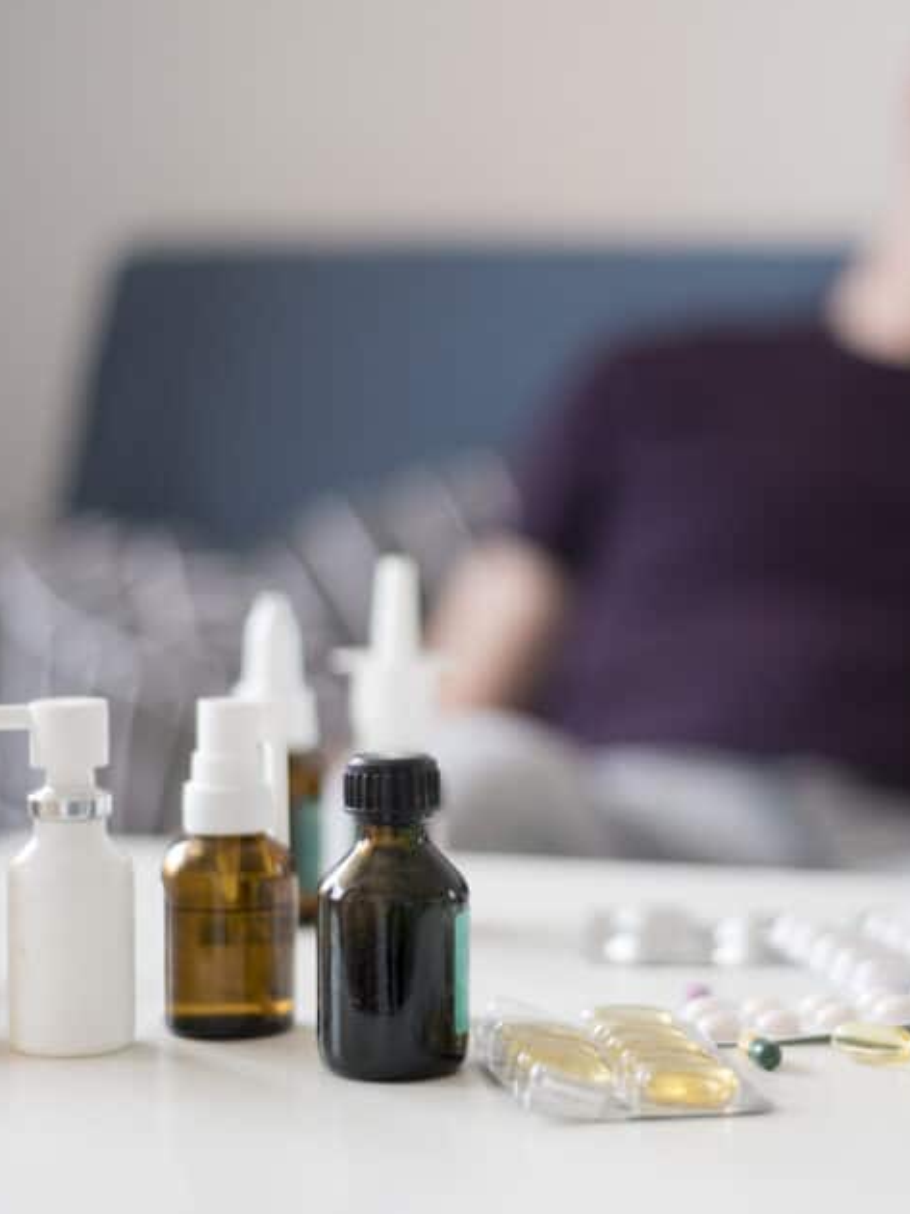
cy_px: 619
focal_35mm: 78
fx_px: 2735
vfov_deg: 25.0
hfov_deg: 18.7
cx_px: 718
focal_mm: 50
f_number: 1.8
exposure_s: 1/200
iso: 200
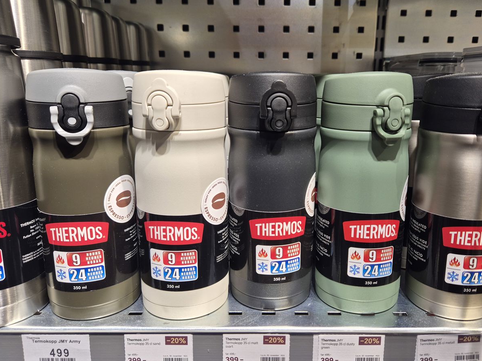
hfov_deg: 61.5
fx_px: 404
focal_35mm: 29
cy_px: 175
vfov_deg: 48.2
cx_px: 267
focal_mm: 5.4
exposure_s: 1/100
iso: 50
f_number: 1.8
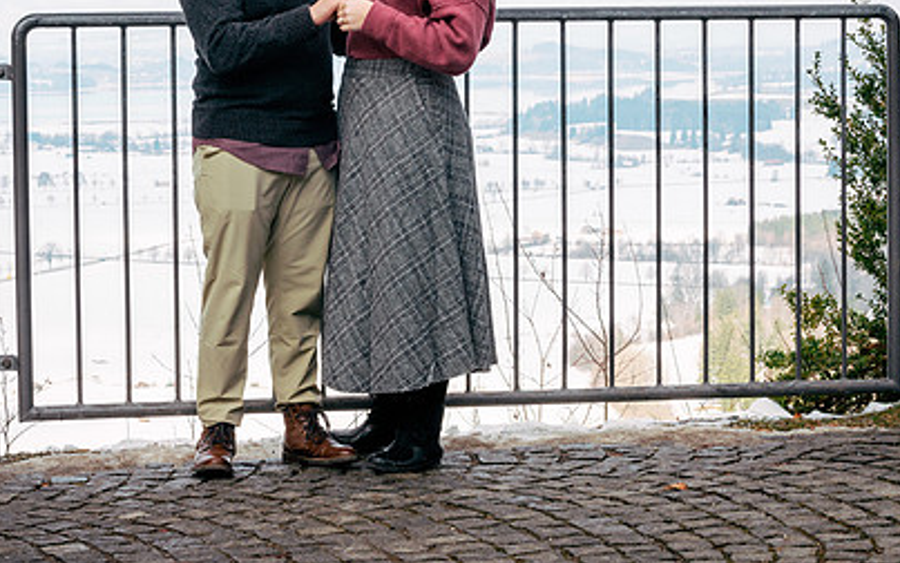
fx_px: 2698
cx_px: 377
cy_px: 139
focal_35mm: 110
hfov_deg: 18.9
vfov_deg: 11.9
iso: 250
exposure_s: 1/200
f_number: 14
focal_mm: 75
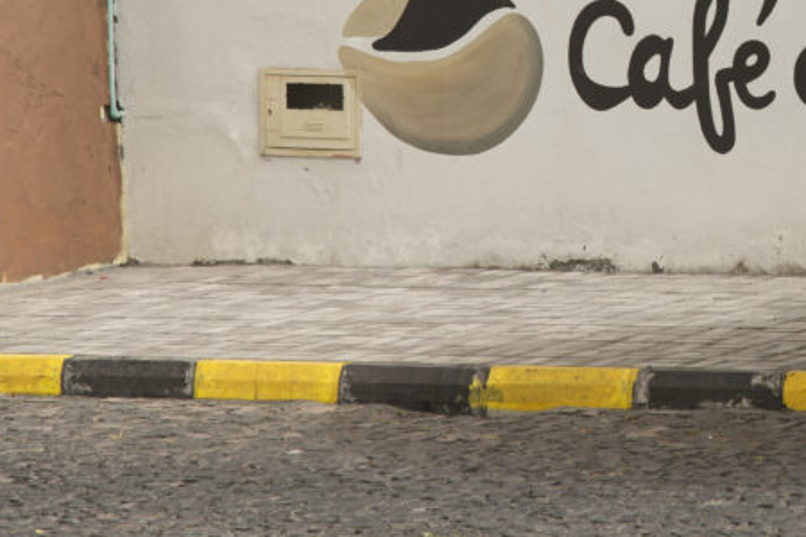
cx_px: 810
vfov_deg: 5.7
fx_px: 5351
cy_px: -22
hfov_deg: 8.6
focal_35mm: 239
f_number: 8
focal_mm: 105
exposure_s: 1/125
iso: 31
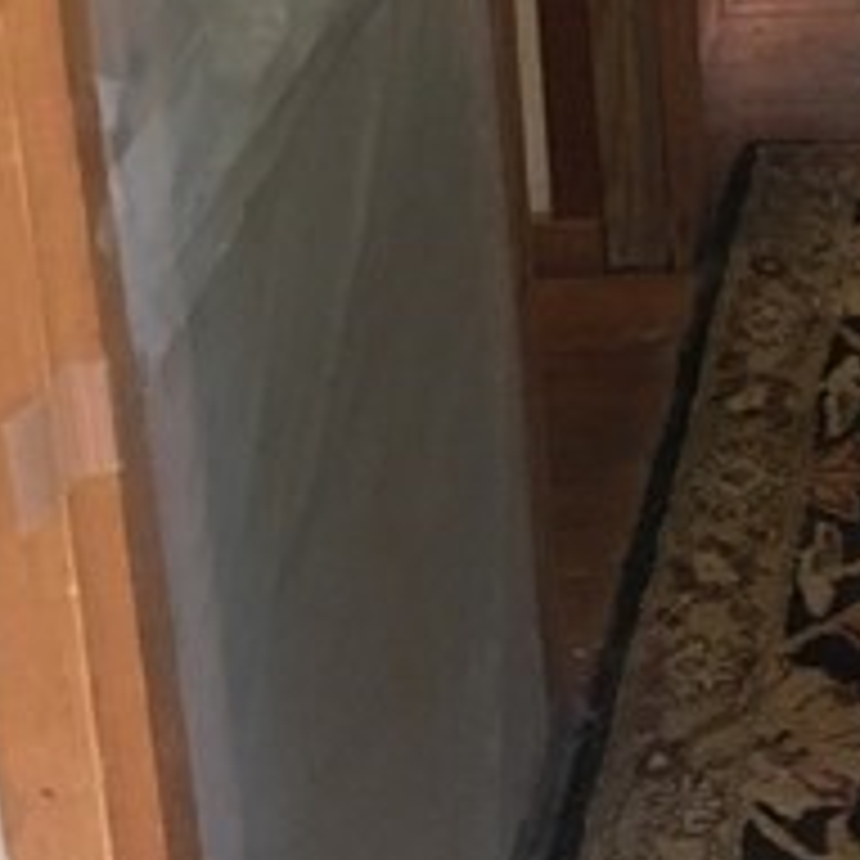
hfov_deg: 16.0
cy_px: -477
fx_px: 2895
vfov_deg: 15.4
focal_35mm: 103
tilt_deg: -14.4
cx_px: 1108
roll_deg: +2.0
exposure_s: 1/24
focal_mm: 4.15
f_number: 2.2
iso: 200
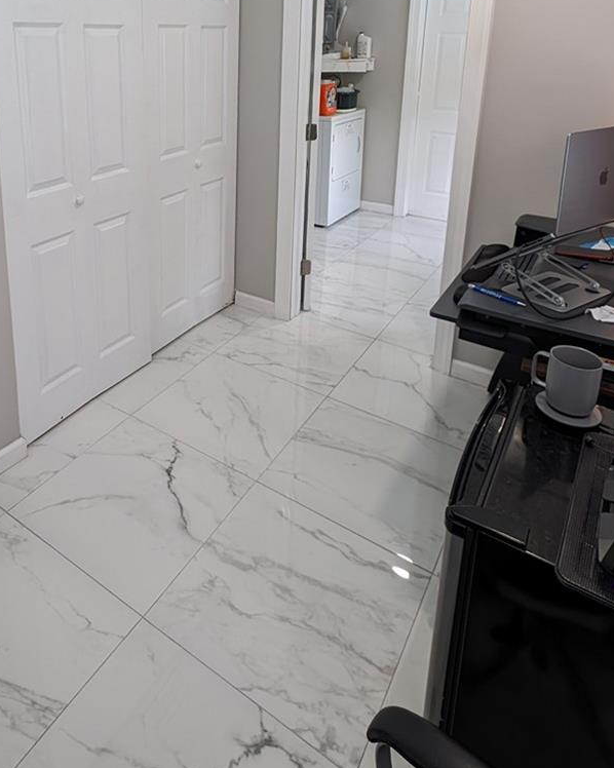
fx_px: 568
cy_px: 174
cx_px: 197
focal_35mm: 25
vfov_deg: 63.3
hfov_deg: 55.4
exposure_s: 1/60
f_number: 1.95
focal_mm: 2.23
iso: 58
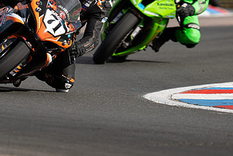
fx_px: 5743
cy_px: 1
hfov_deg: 2.3
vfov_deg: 1.6
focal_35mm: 887
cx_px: 29
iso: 50
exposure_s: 1/500
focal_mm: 400
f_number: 4.5
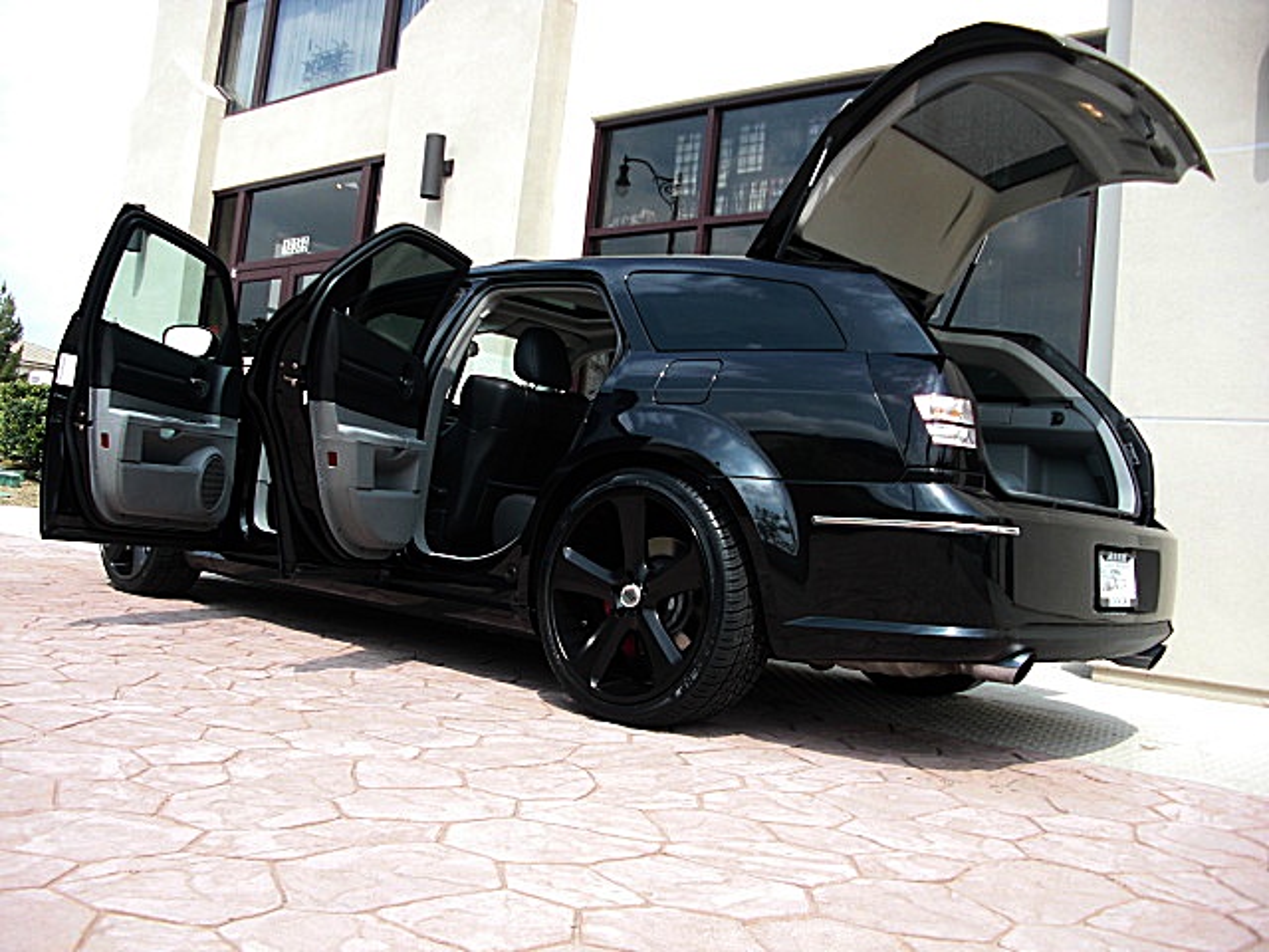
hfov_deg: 51.4
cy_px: 476
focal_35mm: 36
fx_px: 1320
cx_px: 634
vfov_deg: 39.7
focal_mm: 6.3
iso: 50
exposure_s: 1/500
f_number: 2.8
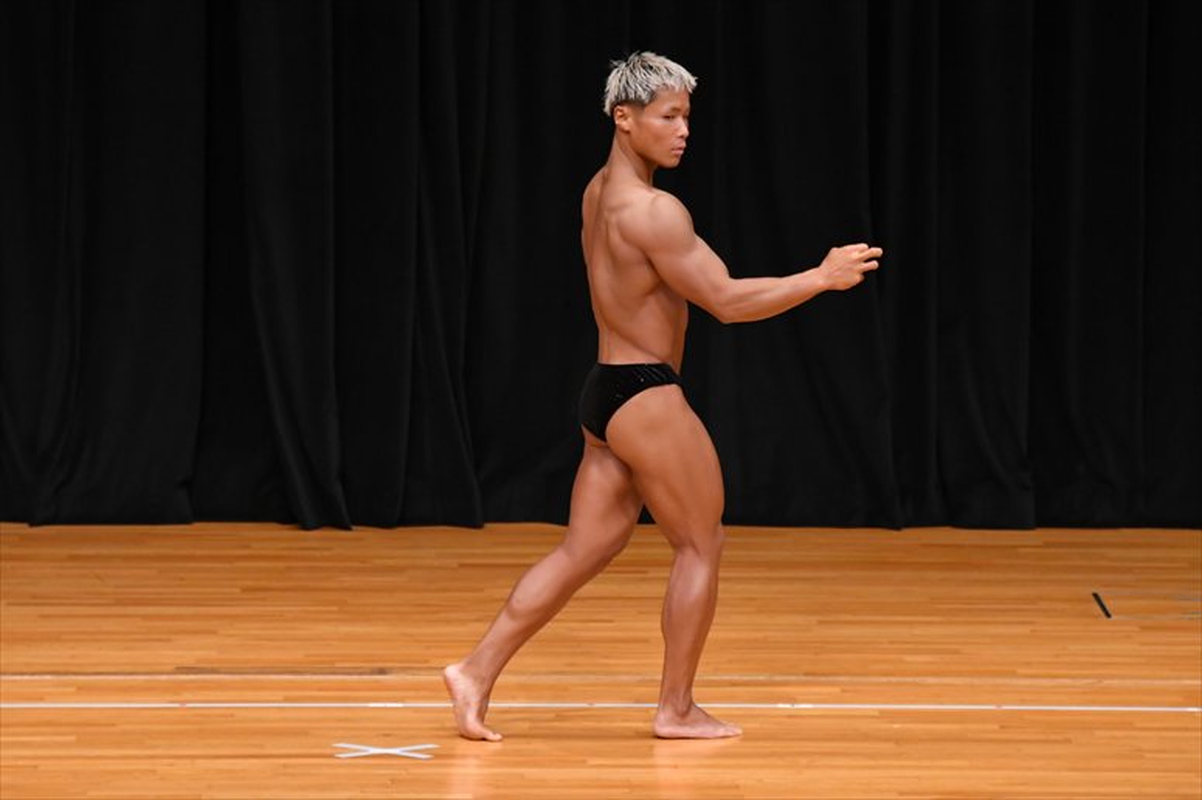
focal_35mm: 285
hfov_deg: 7.2
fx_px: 9511
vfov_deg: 4.8
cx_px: 601
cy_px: 400
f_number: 5.6
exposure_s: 1/400
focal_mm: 190
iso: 3200
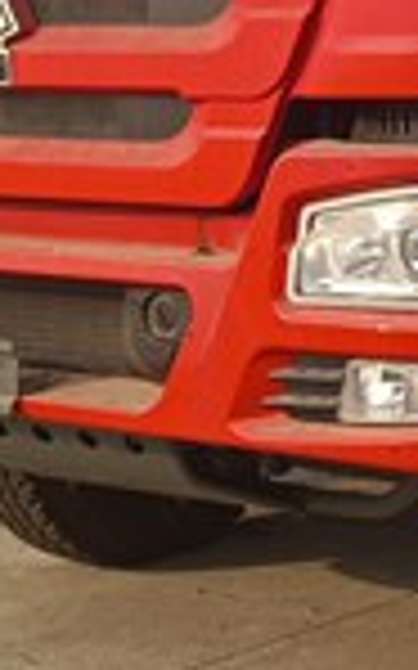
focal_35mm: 131
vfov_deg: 15.4
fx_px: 2390
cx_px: 557
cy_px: -130
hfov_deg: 9.8
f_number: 1.88
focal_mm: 5.59
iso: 100
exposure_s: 1/328
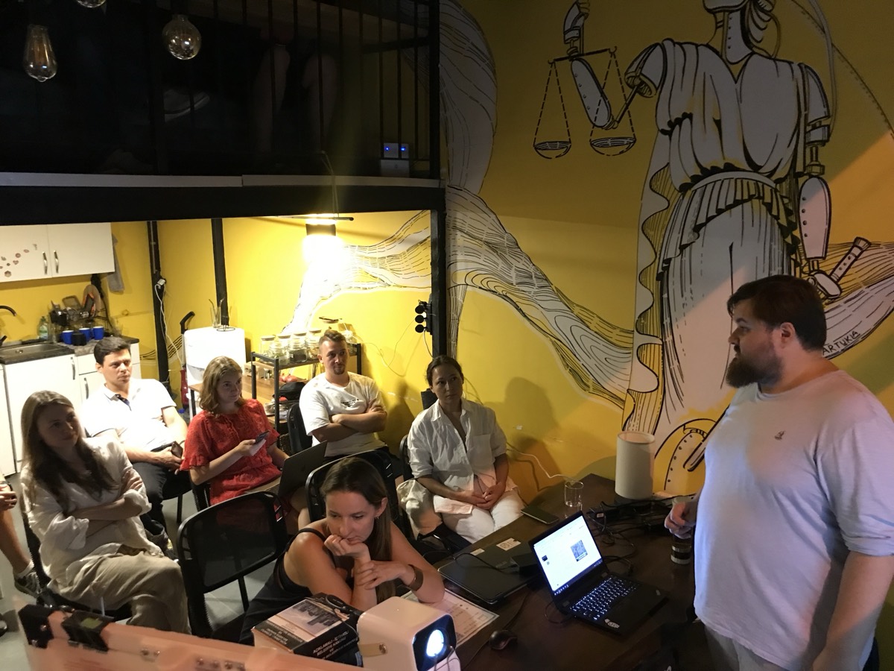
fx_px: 723
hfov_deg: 63.4
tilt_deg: -10.9
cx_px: 447
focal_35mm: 28
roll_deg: +2.1
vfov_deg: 49.7
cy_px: 336
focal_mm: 3.99
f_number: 1.8
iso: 100
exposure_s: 1/8
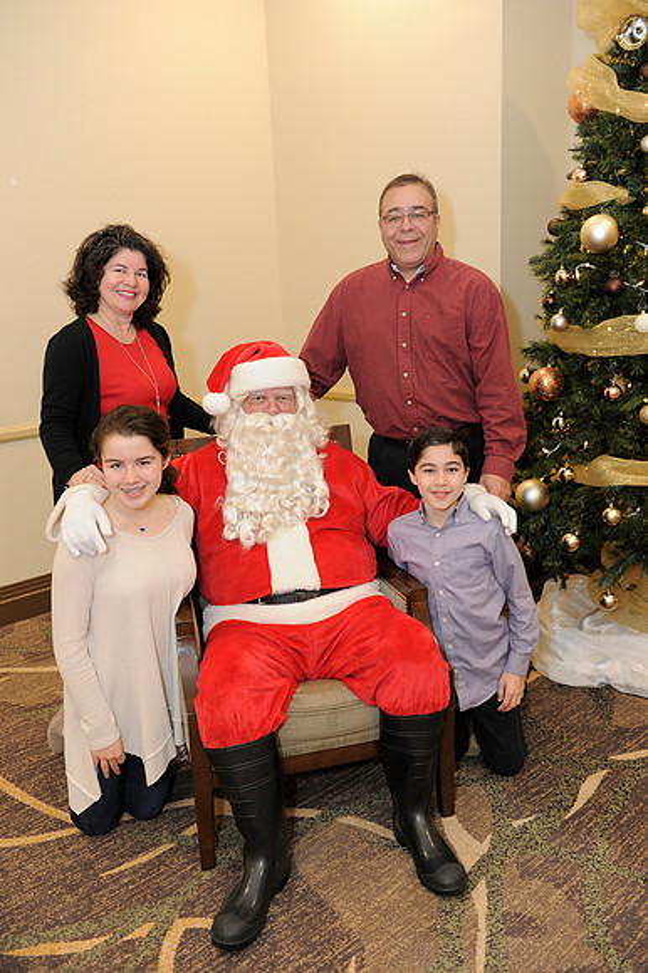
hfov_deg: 42.3
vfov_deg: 60.3
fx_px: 838
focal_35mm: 31
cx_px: 324
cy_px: 486
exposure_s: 1/100
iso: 1600
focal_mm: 31
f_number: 4
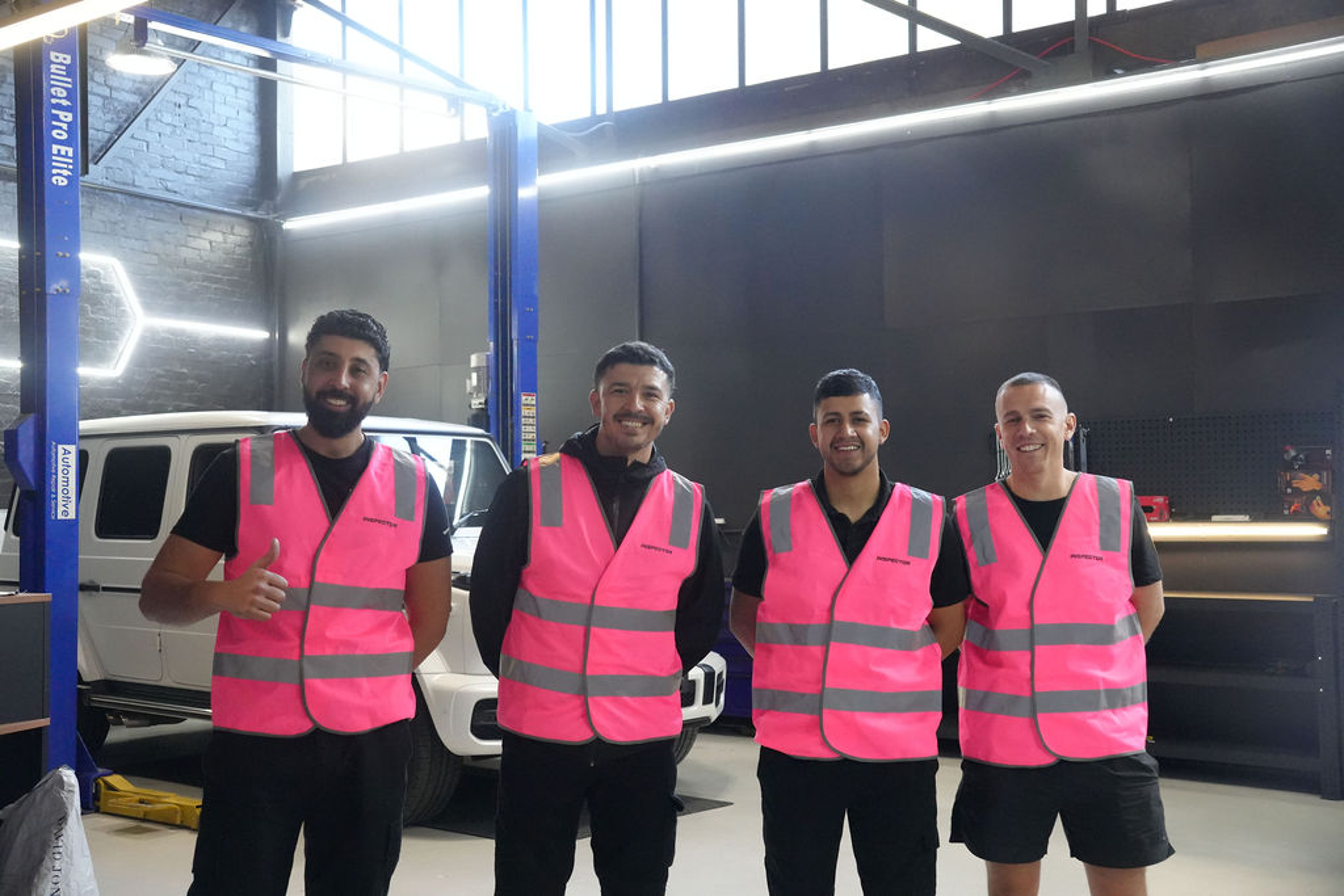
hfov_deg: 47.0
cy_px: 448
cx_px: 672
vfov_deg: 32.3
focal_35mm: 41
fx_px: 1546
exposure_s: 1/160
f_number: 4
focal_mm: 27.6
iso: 5000
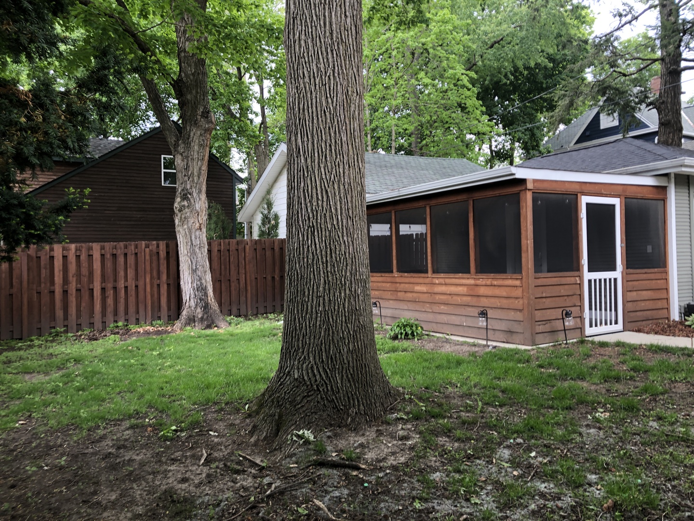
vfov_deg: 49.7
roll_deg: +0.6
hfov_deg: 63.4
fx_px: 561
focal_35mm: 28
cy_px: 260
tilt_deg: +0.0
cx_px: 347
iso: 64
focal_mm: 3.99
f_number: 1.8
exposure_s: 1/120
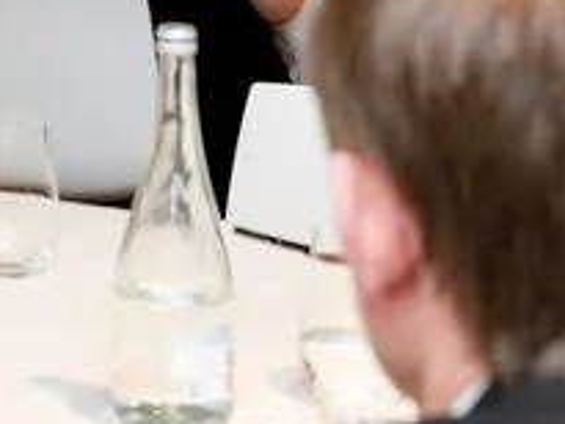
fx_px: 3364
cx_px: -232
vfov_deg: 6.9
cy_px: -509
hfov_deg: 9.4
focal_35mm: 206
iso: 2000
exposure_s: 1/250
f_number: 5
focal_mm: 39
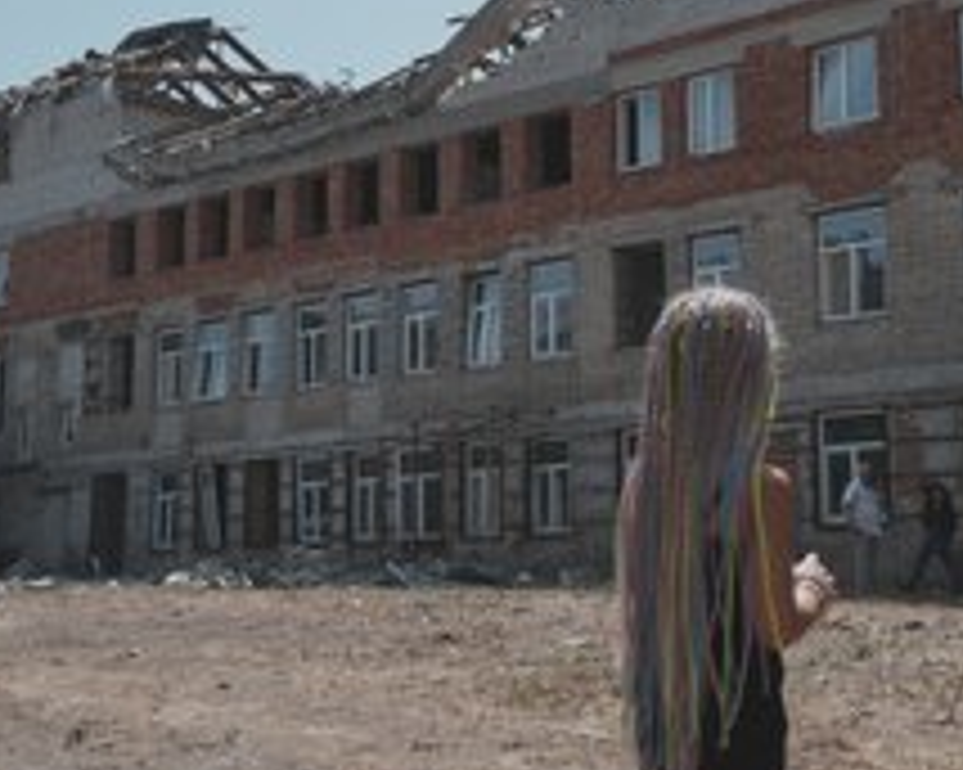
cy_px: 284
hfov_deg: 29.9
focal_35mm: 63
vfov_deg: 24.1
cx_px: 621
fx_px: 1795
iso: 100
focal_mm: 36
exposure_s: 1/2000
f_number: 5.6
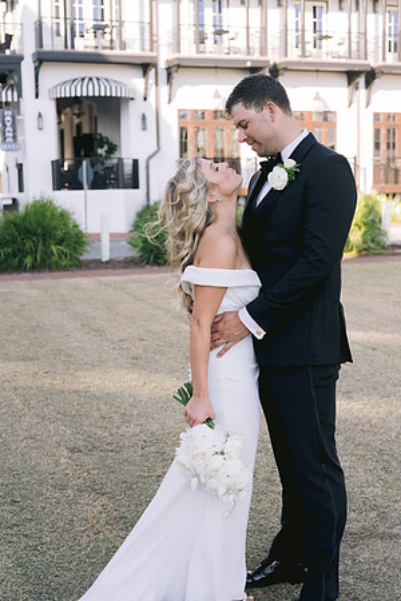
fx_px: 835
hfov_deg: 27.0
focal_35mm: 50
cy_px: 300
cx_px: 200
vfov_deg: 39.6
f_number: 4
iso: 200
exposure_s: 1/400
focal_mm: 50
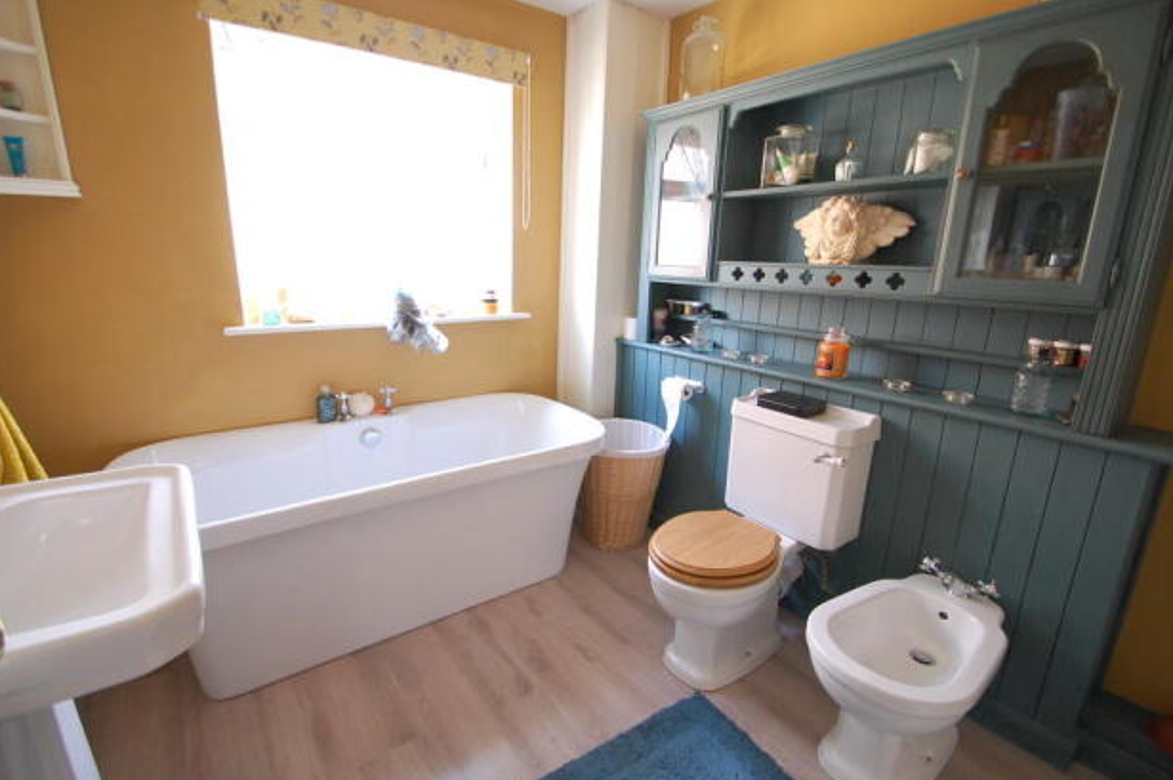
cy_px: 383
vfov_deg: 73.6
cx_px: 570
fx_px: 521
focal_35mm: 16
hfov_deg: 96.8
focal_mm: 10
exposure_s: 1/30
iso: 720
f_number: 3.5
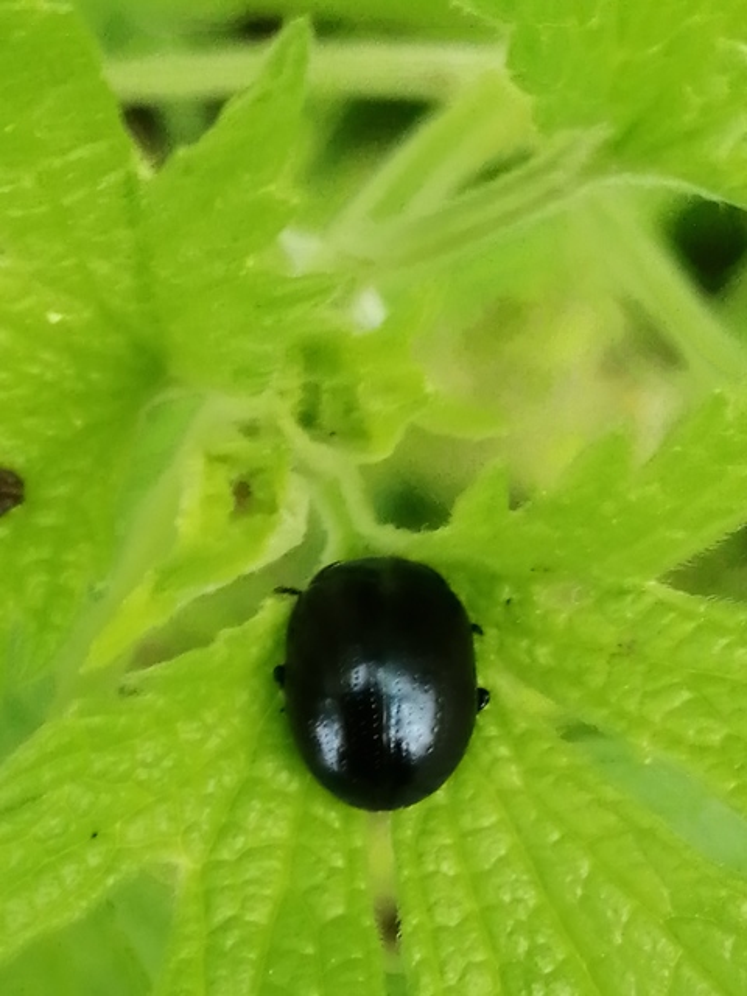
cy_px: 498
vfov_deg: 19.1
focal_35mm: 103
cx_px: 374
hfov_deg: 14.4
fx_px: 2964
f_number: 1.8
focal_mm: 3.46
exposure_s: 1/50
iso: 64
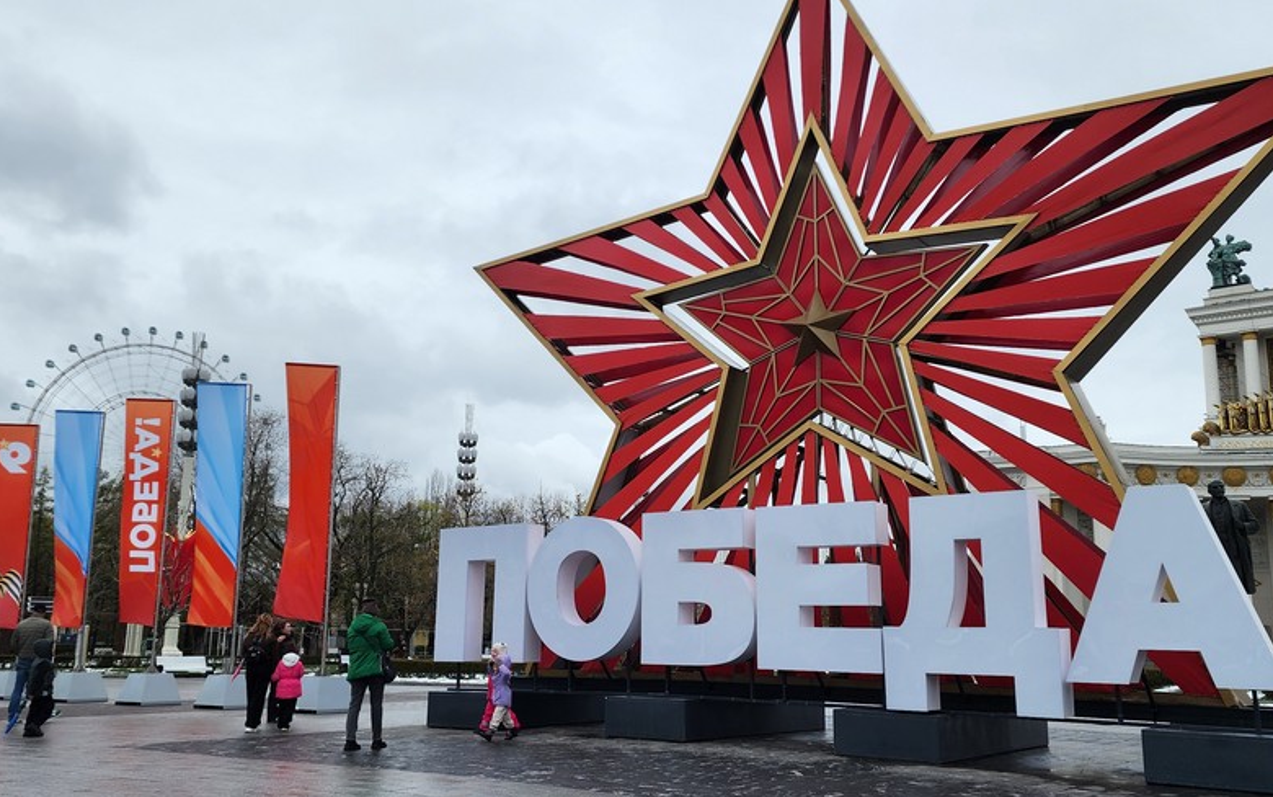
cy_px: 425
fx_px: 868
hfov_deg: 72.5
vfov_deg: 49.3
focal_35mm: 25
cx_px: 622
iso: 12
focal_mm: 6.4
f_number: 1.8
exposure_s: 1/1559
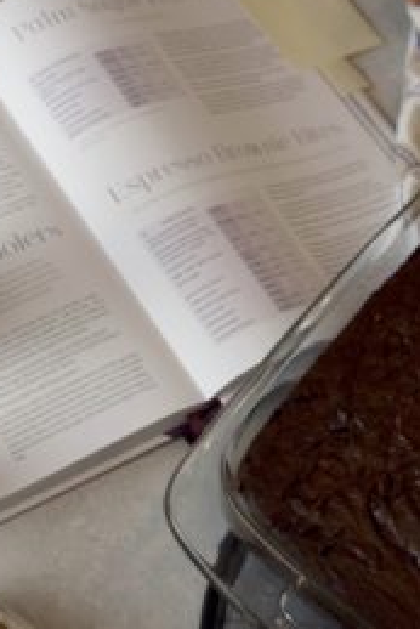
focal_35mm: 102
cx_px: 176
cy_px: 299
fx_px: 1782
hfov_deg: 13.4
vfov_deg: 20.0
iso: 200
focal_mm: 66
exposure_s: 1/250
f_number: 6.3
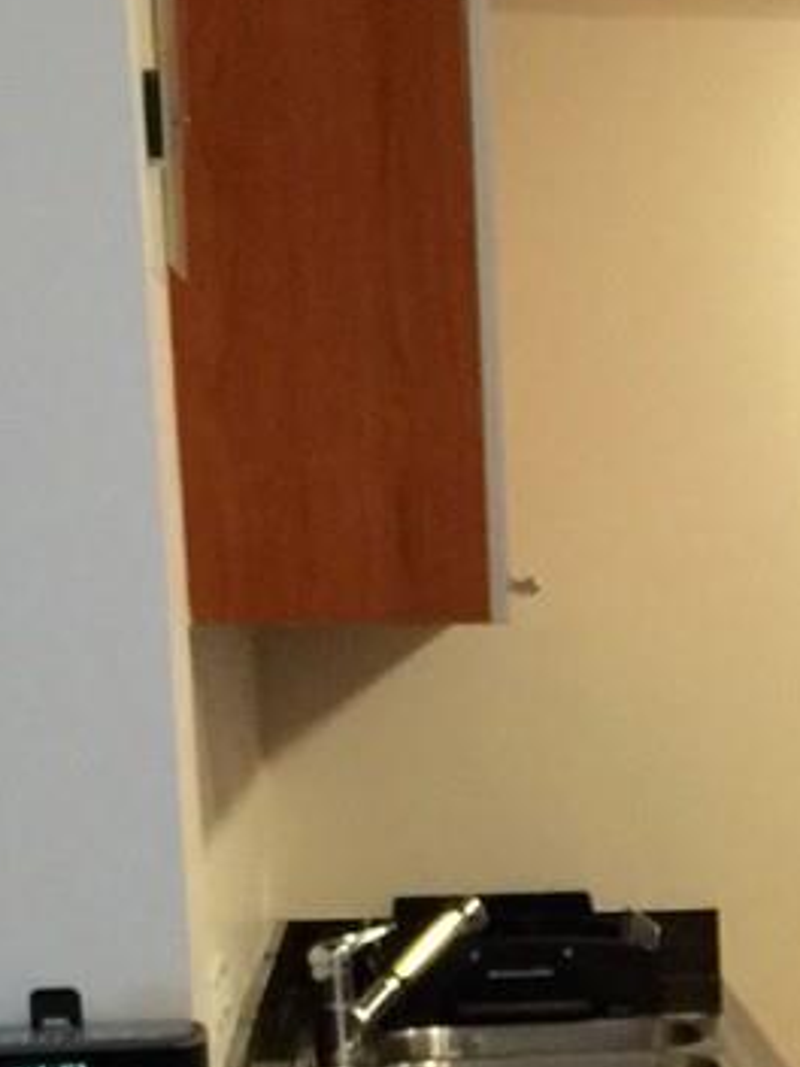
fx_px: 4067
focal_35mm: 132
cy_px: 1237
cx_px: 1452
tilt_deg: -8.1
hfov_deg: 10.5
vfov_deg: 14.5
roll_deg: +0.3
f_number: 2.2
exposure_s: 1/10
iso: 100
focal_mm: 4.15
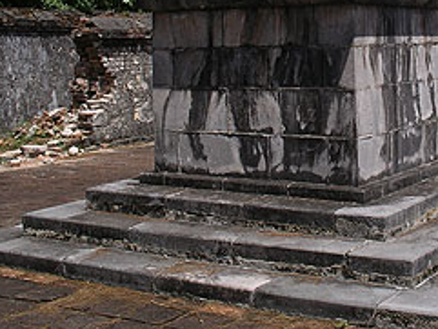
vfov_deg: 21.0
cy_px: 49
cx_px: 360
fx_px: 873
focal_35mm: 69
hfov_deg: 27.5
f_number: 4.3
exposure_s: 1/534
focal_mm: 7.8
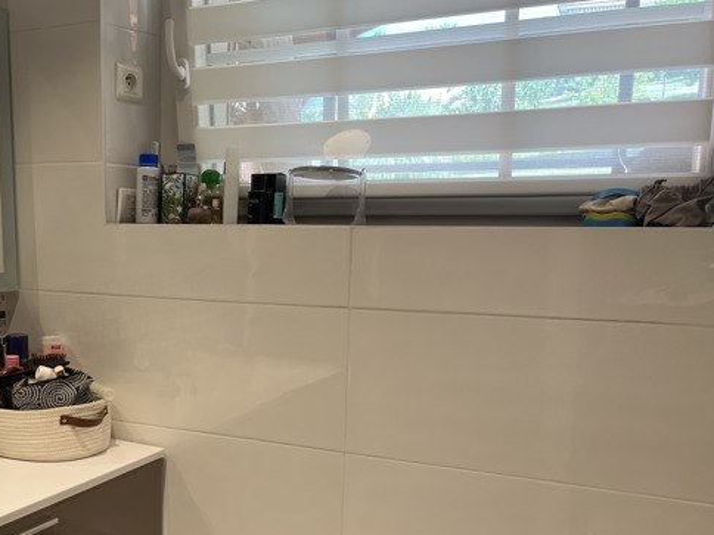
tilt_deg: -11.3
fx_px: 887
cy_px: 370
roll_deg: +0.5
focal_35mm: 43
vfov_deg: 33.2
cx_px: 198
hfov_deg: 42.8
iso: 80
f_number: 1.6
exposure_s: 1/100
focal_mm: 5.1
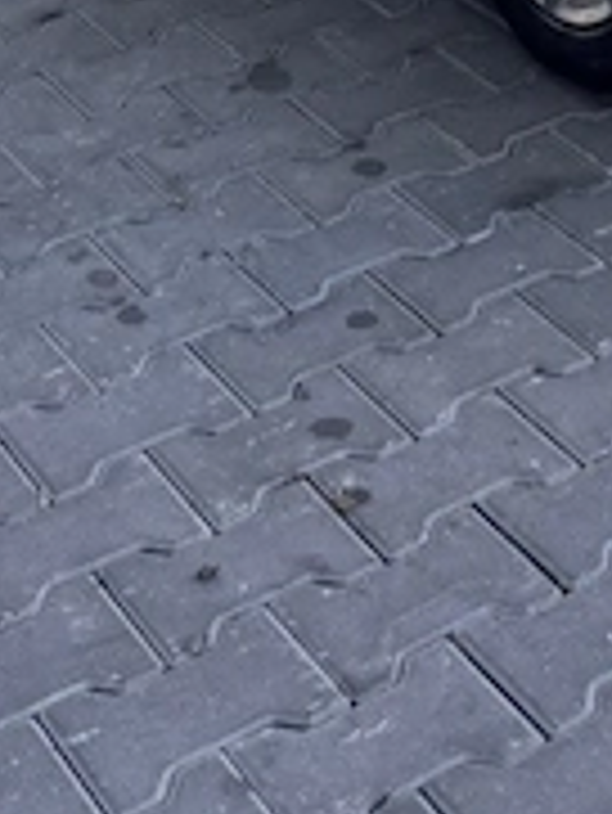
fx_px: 2496
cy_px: -958
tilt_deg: +2.0
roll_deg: -0.3
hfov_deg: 13.2
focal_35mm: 106
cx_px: 904
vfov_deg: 14.4
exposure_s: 1/514
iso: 80
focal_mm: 6.76
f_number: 1.78
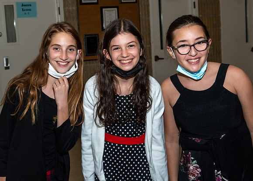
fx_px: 431
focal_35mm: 60
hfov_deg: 32.6
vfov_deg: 23.7
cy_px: 79
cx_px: 101
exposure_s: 1/250
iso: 500
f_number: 5.6
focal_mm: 34
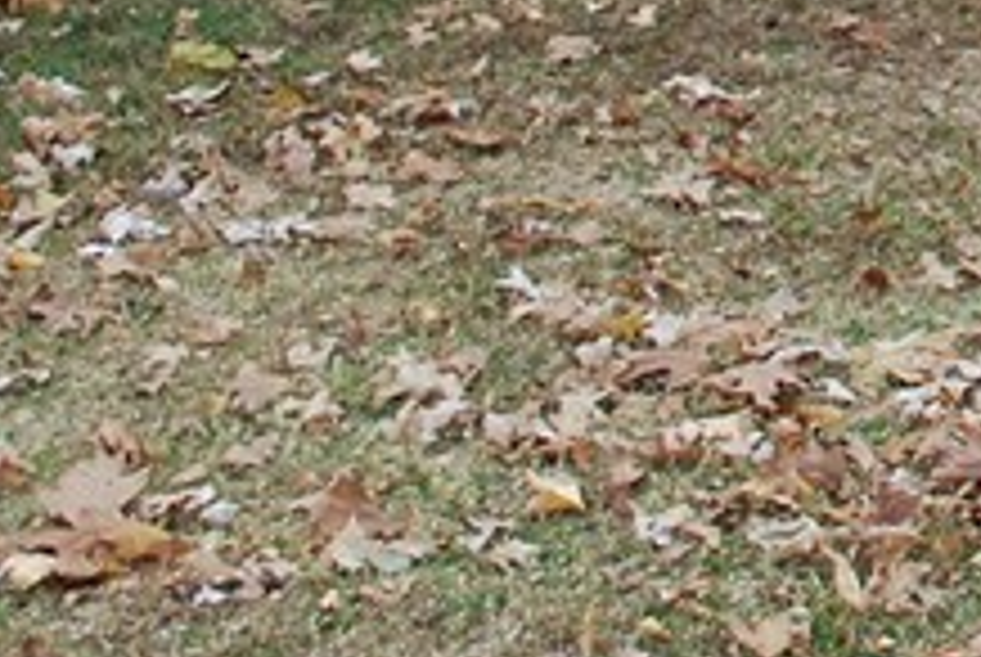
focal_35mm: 134
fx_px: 3656
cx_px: 1737
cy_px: -688
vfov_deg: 9.5
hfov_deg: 13.7
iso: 200
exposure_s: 1/125
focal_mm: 18
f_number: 5.6
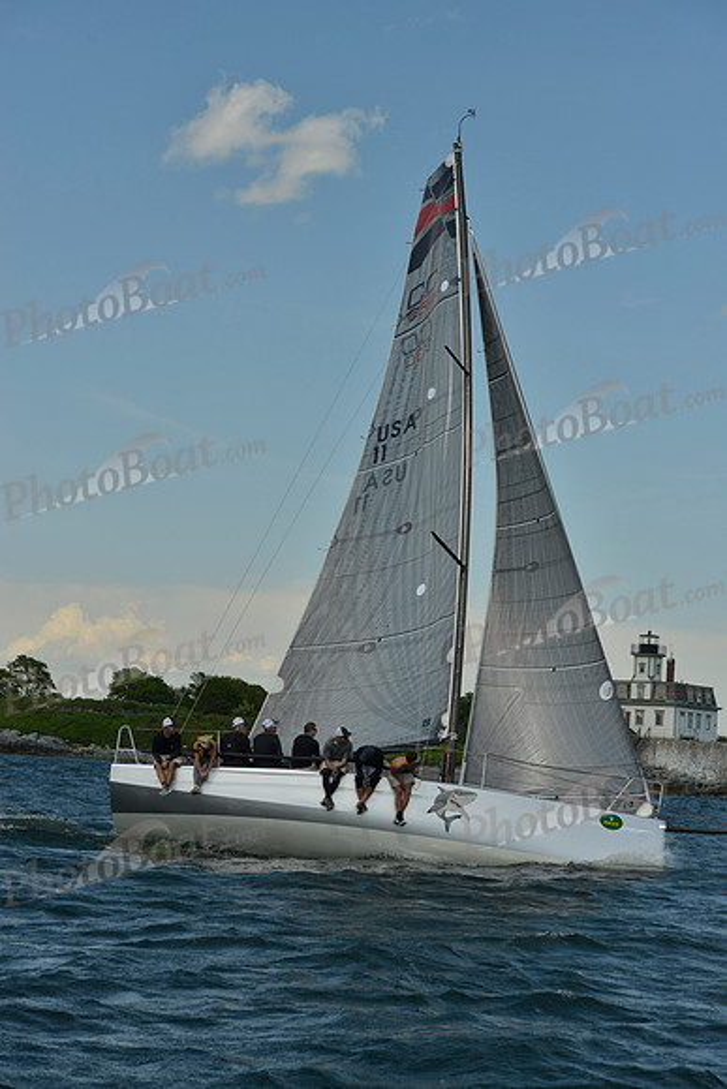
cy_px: 544
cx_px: 364
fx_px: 2119
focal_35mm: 70
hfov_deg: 19.5
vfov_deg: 28.8
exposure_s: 1/1600
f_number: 8
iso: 280
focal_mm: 70
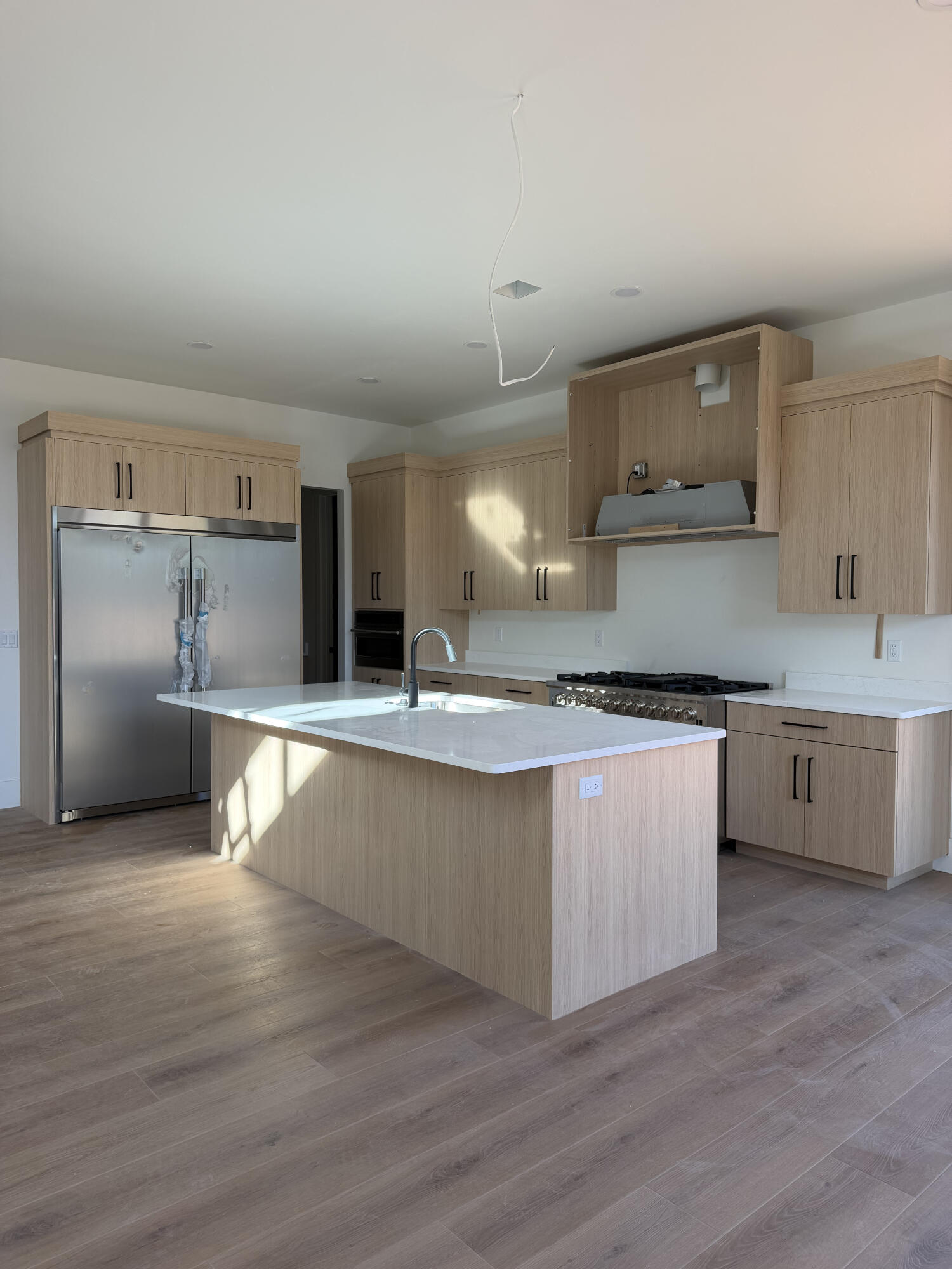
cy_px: 634
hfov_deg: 56.8
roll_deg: +0.0
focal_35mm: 24
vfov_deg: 71.6
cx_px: 476
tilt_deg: -2.1
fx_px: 880
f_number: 1.78
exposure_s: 1/172
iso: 80
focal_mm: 6.76
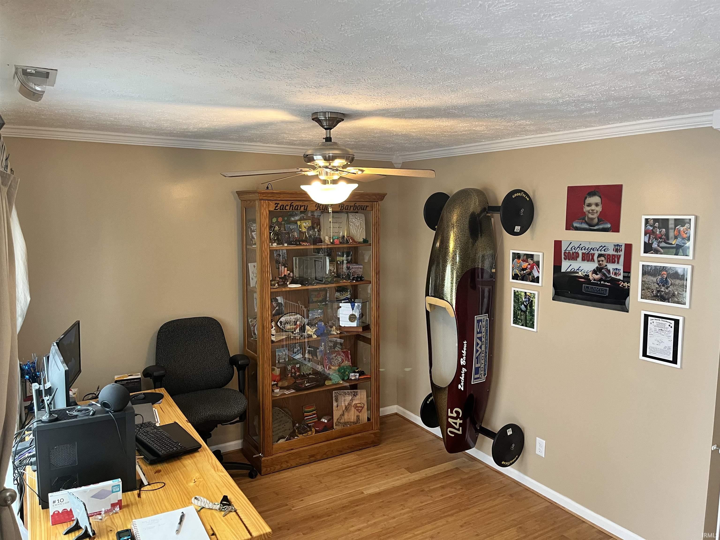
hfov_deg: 67.3
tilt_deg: -8.4
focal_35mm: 26
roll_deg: -1.1
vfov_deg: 53.1
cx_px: 360
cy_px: 270
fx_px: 541
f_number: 1.6
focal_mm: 5.1
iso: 160
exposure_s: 1/60
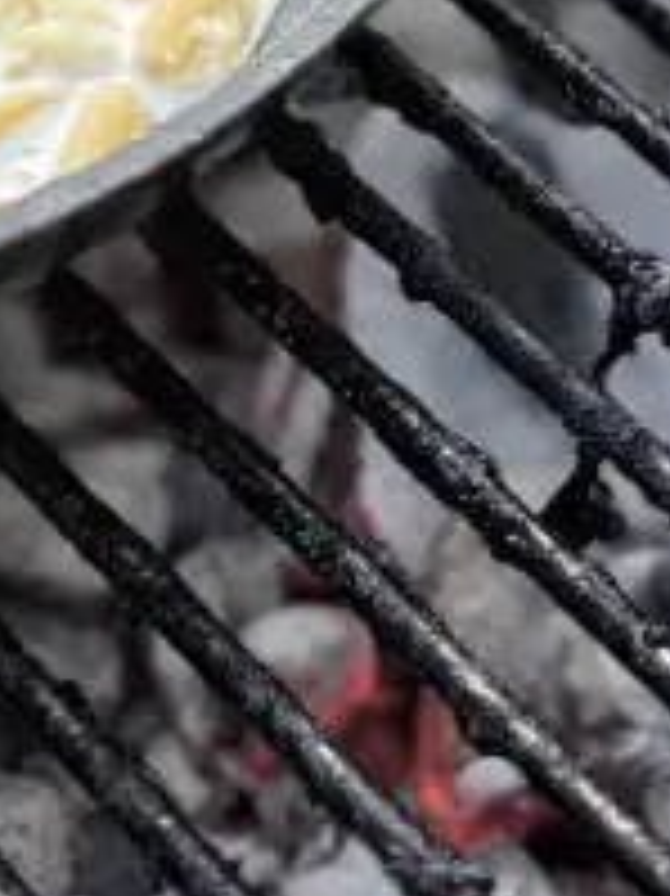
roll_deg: -6.9
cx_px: 310
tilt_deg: -40.0
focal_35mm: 129
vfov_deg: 14.6
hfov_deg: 11.5
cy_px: -304
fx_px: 3333
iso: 125
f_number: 1.78
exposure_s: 1/121
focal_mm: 6.76
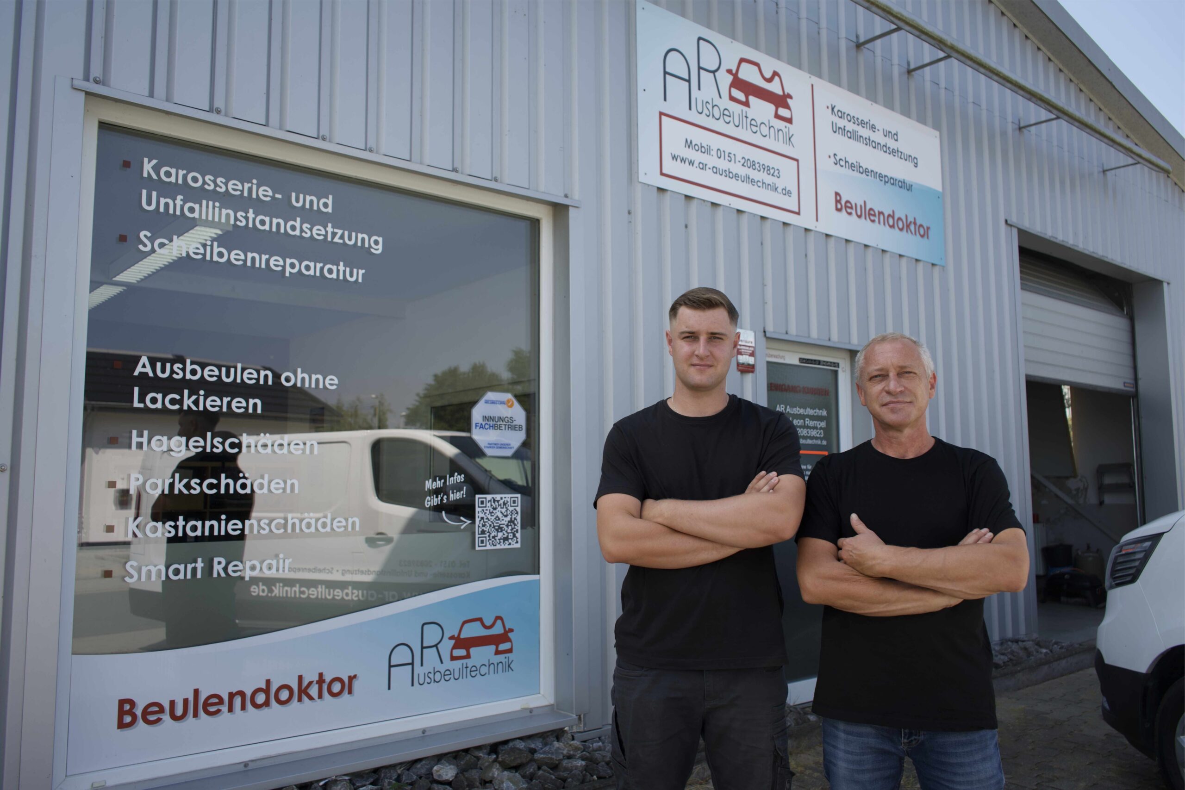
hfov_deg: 65.5
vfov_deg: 46.4
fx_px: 922
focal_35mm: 28
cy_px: 395
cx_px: 592
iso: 100
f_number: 4.5
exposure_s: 1/400
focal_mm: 28
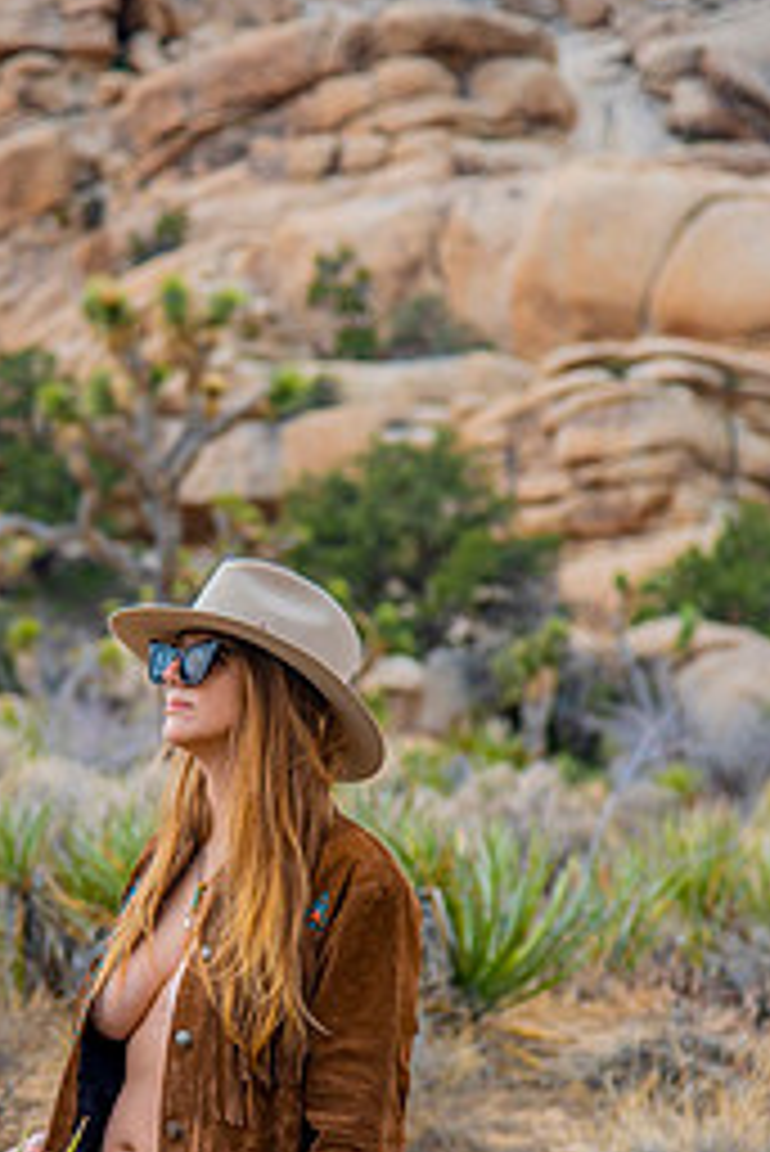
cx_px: 189
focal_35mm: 137
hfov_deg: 10.0
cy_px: 904
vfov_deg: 14.9
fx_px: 4389
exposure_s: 1/1600
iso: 100
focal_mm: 78
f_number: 4
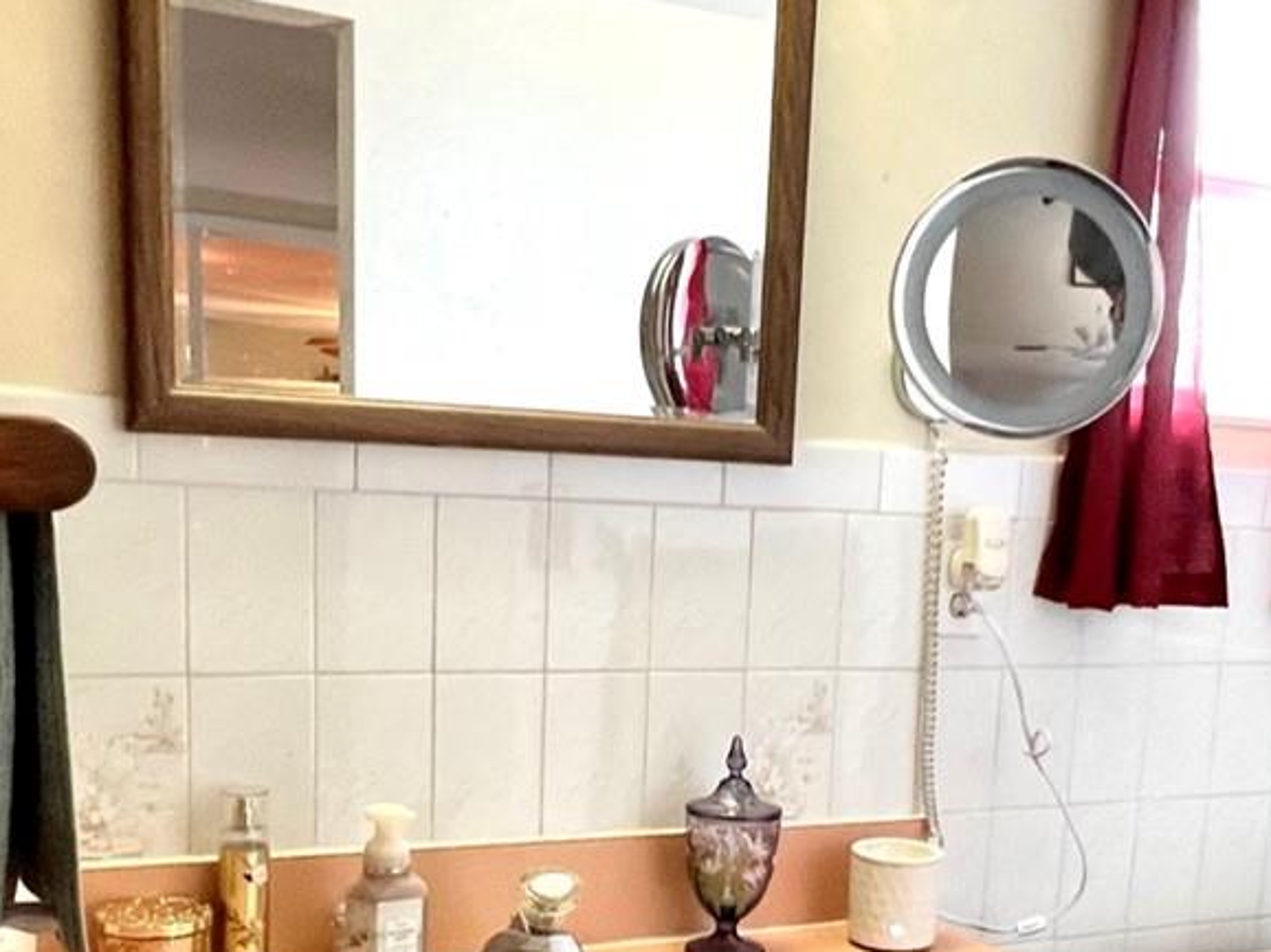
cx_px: 737
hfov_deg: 51.2
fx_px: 1321
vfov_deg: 37.9
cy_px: 784
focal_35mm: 36
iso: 250
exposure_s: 1/60
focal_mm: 1.57
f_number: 1.8
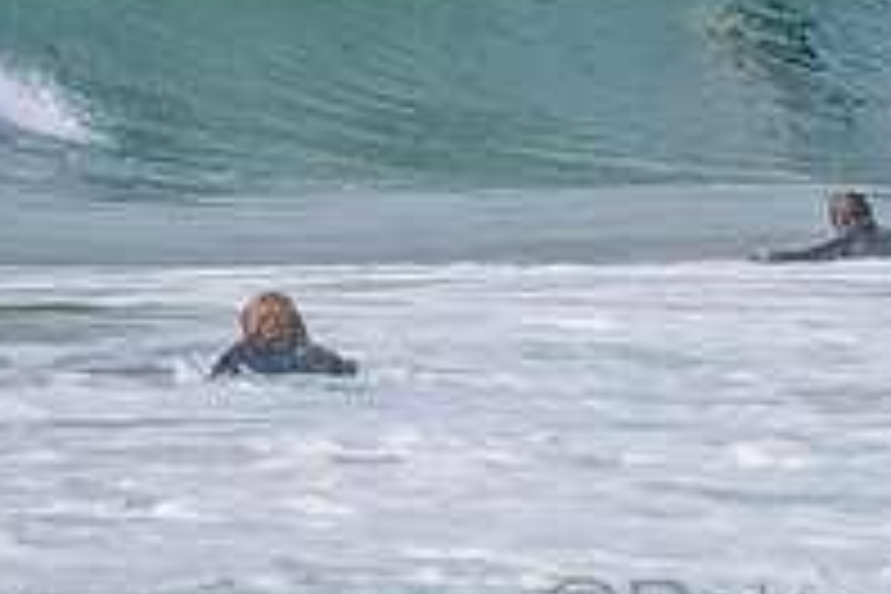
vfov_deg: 0.6
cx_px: 891
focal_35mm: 2193
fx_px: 54273
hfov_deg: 0.9
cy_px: -128
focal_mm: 500
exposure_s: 1/2000
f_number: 5.6
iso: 280
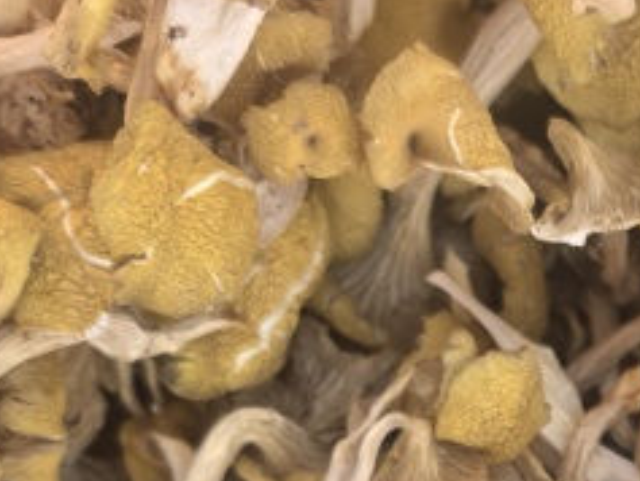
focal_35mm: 91
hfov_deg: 20.2
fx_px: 1683
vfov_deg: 15.6
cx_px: 762
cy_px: 586
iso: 3200
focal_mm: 6.98
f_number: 2
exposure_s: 1/914
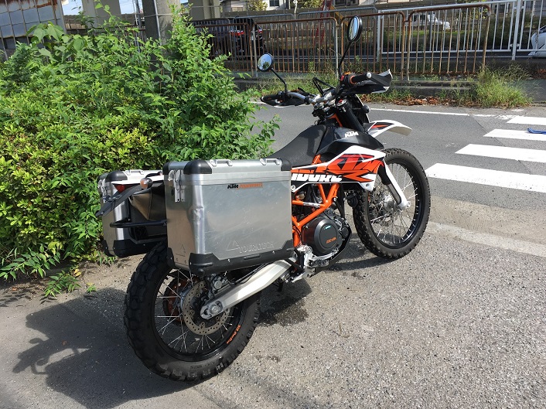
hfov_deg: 61.7
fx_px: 457
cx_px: 273
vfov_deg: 48.2
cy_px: 204
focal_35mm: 29
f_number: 2.2
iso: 25
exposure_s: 1/680
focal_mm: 4.15
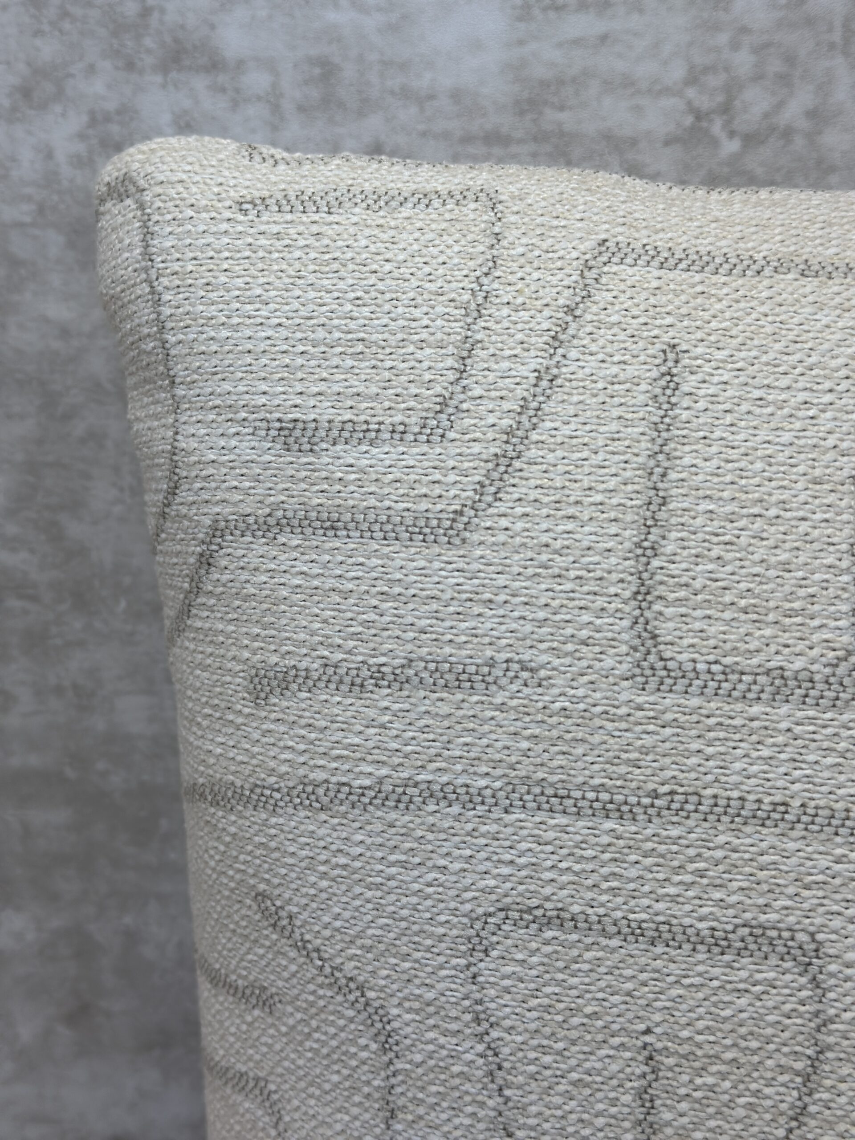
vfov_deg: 39.7
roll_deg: +1.0
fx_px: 1581
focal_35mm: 48
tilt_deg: -18.9
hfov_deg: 30.3
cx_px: 428
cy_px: 570
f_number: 1.78
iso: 80
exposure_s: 1/484
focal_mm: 6.86
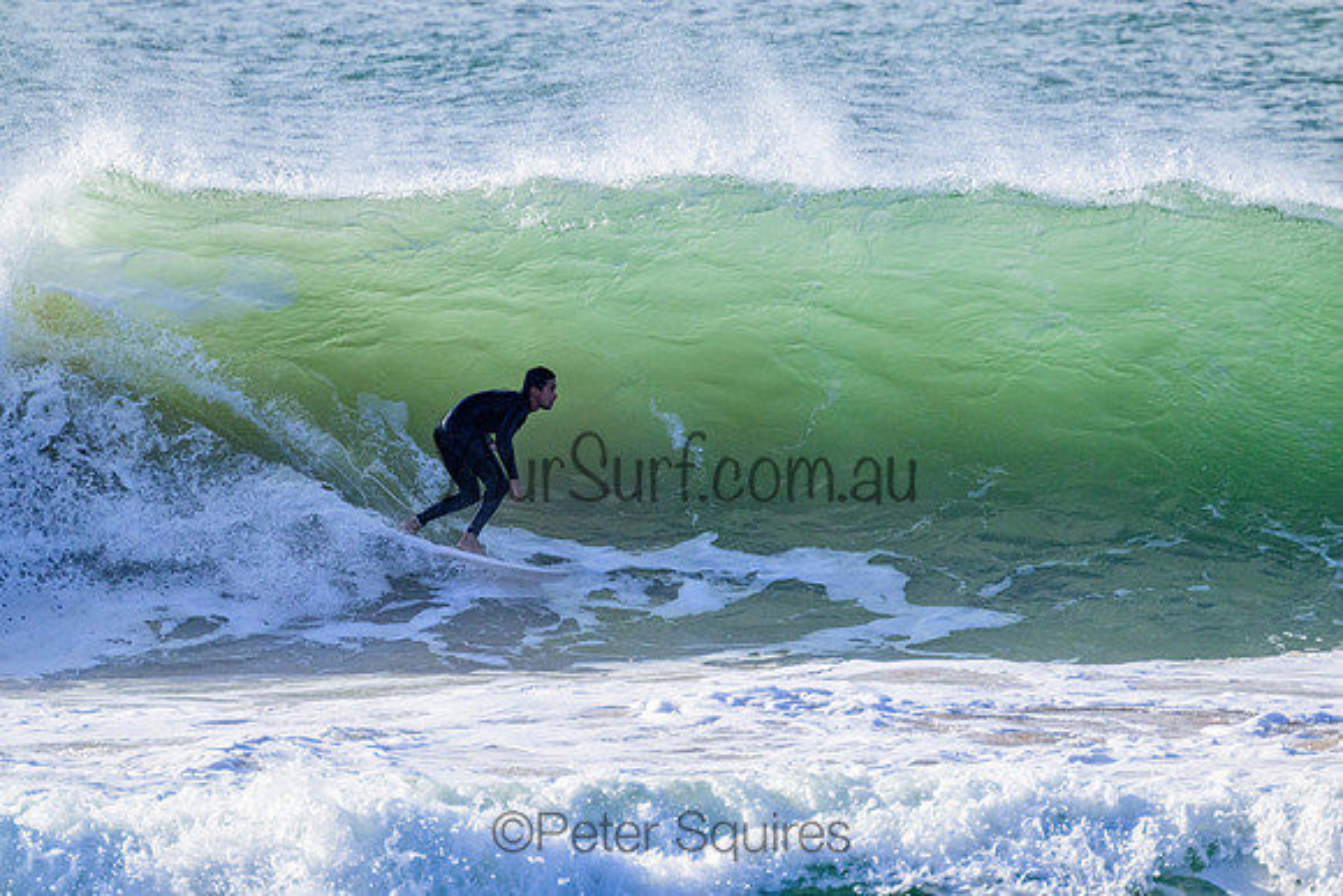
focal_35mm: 800
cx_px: 672
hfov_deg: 2.6
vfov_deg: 1.7
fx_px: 29850
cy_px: 448
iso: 1800
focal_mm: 800
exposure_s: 1/2000
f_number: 11
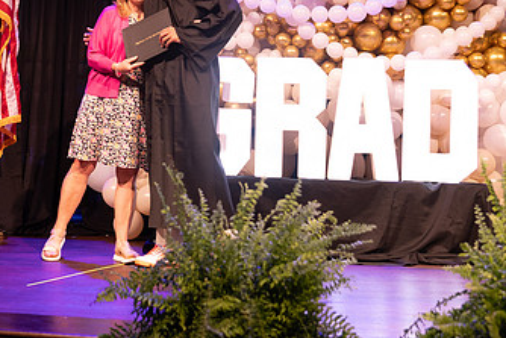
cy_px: 74
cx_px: 168
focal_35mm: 66
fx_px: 928
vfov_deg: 20.4
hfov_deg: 30.3
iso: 1600
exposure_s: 1/200
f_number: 4
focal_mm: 38
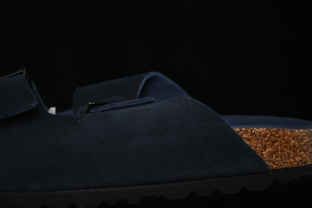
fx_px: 650
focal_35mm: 75
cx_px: 156
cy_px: 104
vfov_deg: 18.2
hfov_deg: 27.0
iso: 160
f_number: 6.3
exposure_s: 1/40
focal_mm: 50
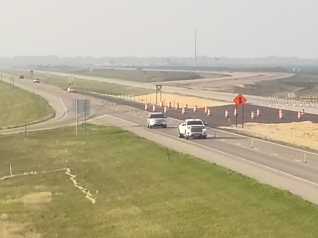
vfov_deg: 5.9
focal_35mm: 250
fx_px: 2297
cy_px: 119
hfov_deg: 7.9
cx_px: 159
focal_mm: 4.7
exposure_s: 1/362
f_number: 1.79
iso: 50
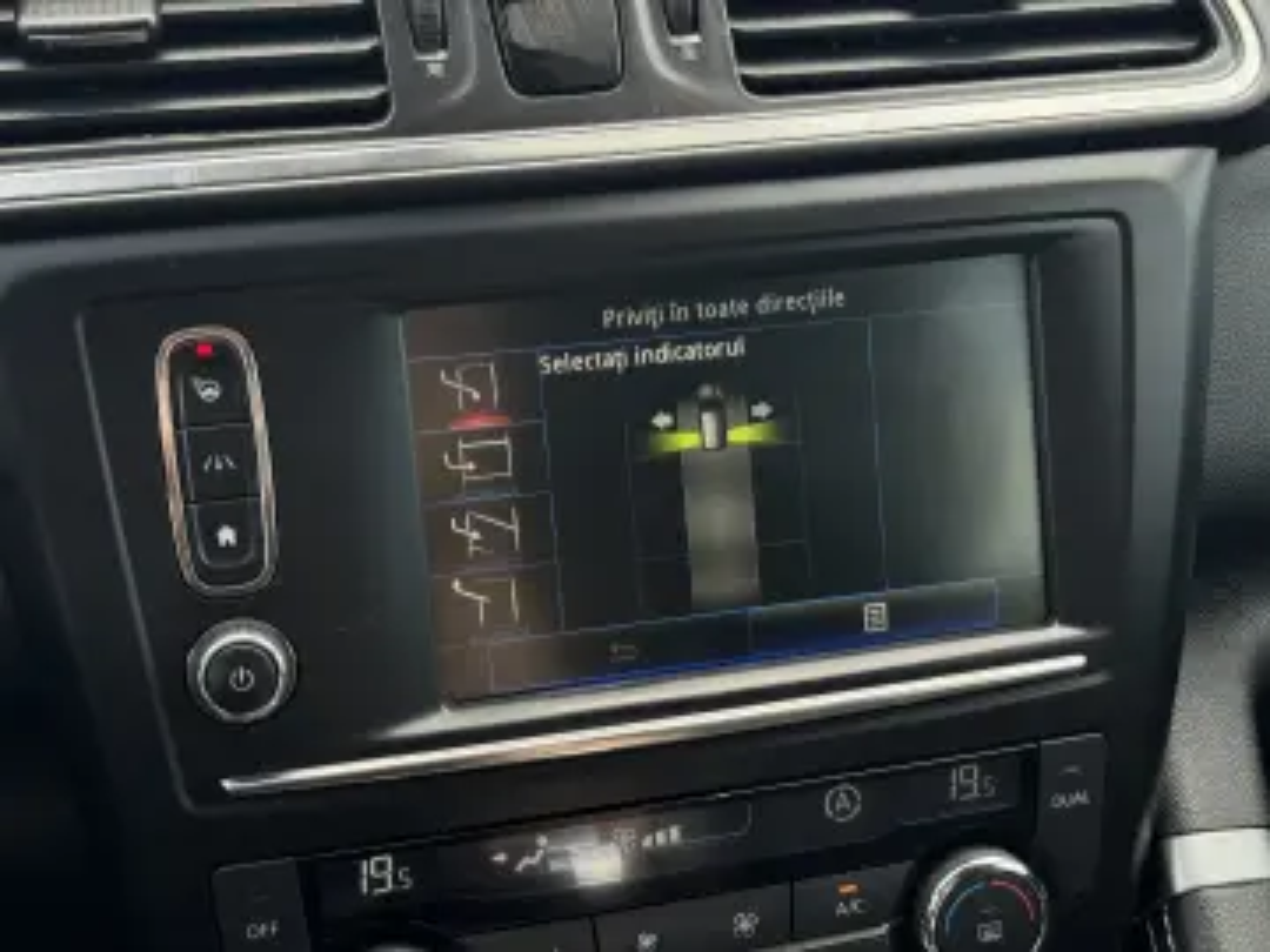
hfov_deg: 39.7
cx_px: 635
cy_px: 476
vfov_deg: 30.3
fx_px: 1761
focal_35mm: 48
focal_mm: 6.76
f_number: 1.78
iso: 64
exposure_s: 1/164
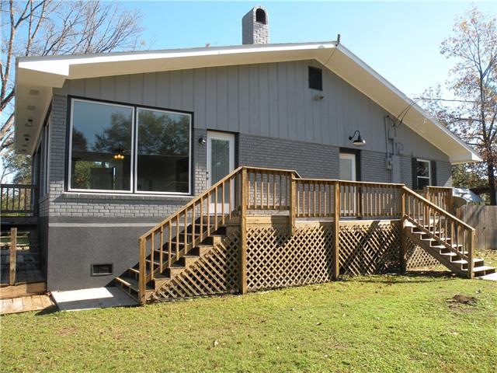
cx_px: 248
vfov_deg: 51.4
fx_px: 388
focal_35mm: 27
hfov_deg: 65.3
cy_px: 186
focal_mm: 4.7
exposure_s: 1/146
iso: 64
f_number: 5
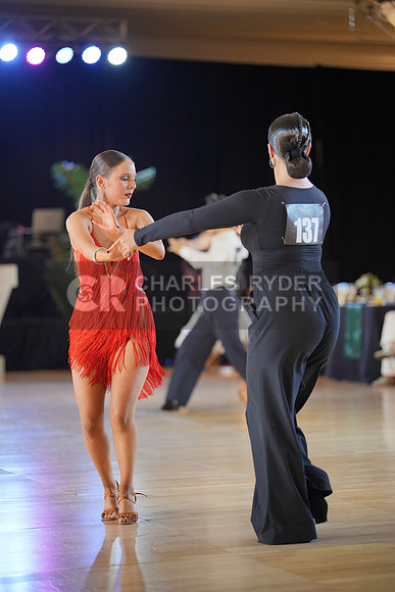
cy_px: 296
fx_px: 1645
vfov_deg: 20.4
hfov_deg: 13.7
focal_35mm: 100
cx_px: 198
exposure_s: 1/500
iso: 1250
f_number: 2
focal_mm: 100
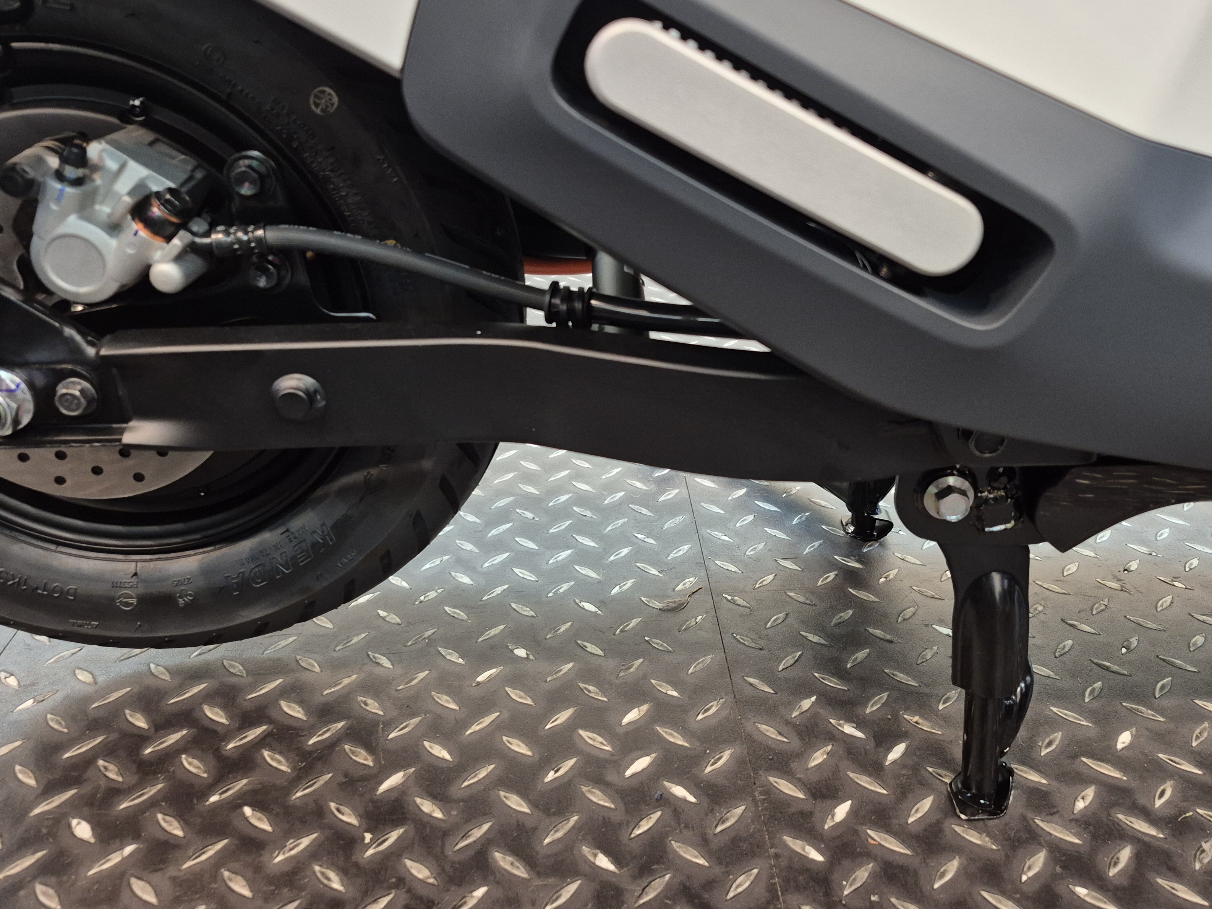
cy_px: 400
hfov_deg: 61.6
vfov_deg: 48.1
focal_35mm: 29
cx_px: 659
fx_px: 1015
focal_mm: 5.4
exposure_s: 1/60
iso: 640
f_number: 1.8
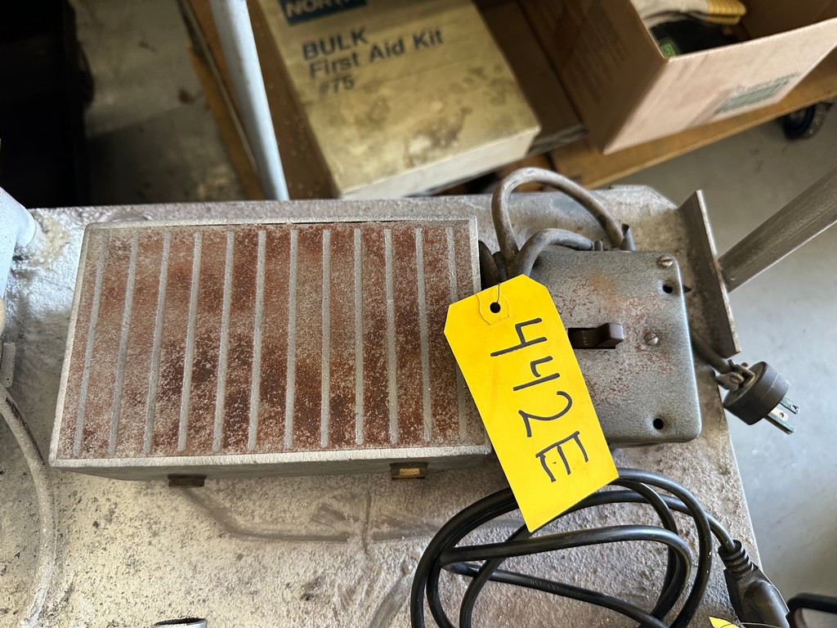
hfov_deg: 71.6
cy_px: 314
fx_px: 580
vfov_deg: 56.8
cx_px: 418
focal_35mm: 24
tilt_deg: -69.0
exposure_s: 1/102
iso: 250
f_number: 1.78
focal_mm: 6.86
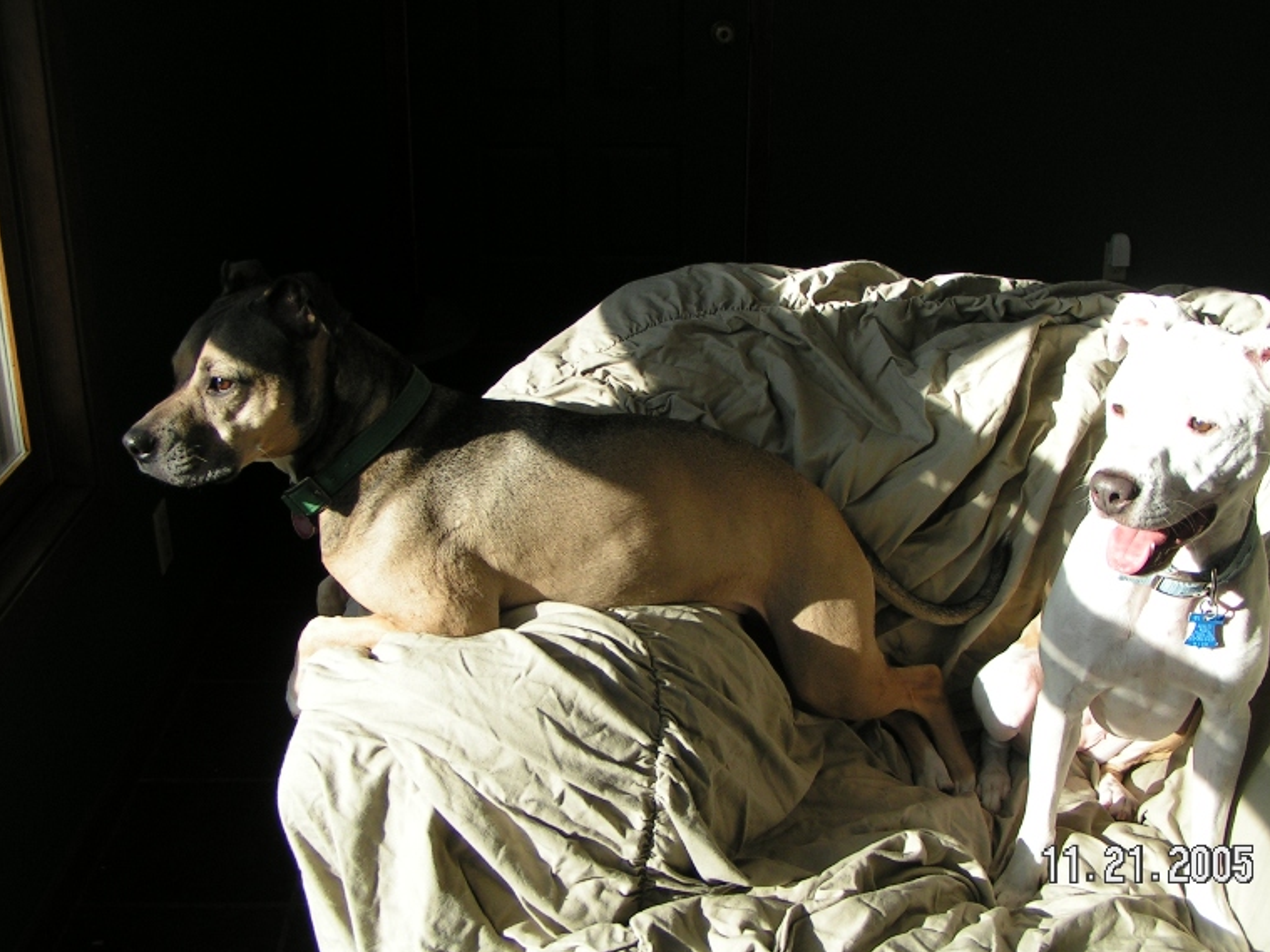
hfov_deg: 45.7
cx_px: 682
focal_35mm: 41
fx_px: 1504
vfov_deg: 35.1
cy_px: 450
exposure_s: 1/125
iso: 50
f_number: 4.5
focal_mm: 5.8
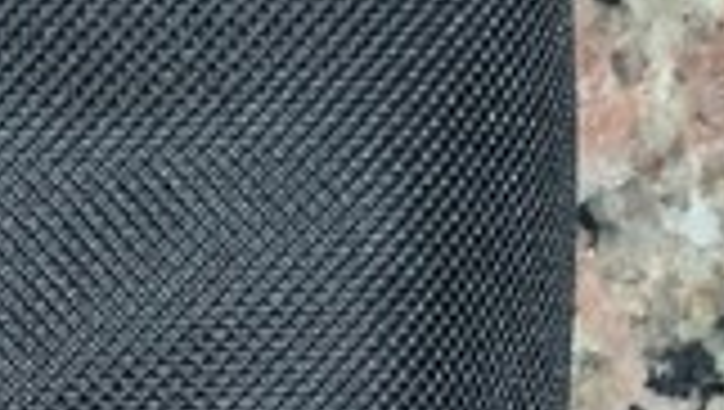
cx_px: -818
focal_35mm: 169
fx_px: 3248
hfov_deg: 11.3
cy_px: 1036
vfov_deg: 6.8
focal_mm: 4.53
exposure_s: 1/40
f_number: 1.7
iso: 275
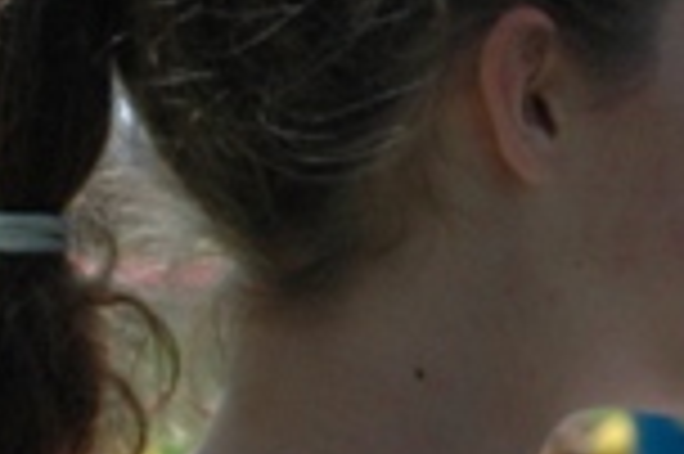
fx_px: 8408
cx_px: 1382
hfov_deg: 4.6
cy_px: 108
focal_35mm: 443
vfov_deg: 3.1
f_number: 11
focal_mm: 70
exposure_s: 1/500
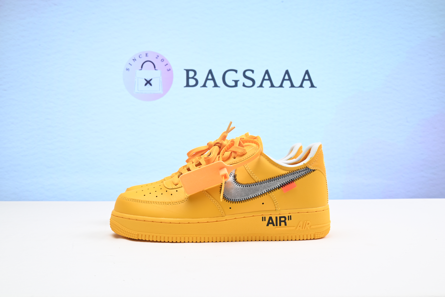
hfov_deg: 51.9
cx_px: 222
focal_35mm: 37
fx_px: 458
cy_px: 148
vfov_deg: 36.0
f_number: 16
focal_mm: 37
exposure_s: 1/2
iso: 100
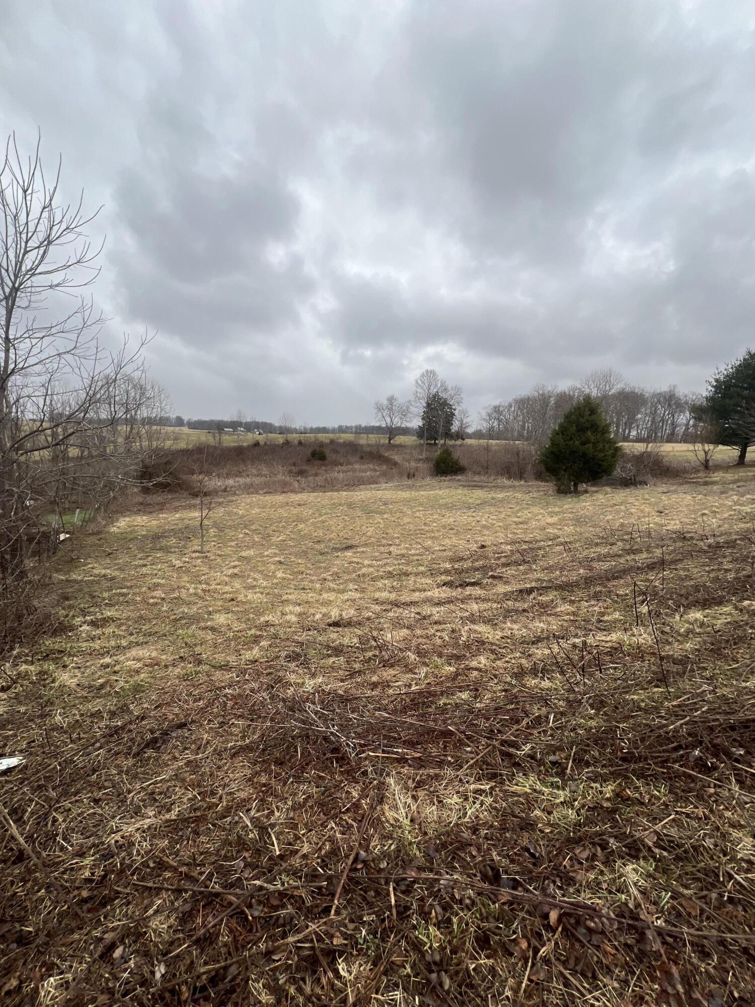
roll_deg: -1.8
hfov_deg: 89.9
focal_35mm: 13
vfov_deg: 106.2
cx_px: 378
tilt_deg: -7.9
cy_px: 504
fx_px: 378
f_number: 1.8
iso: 32
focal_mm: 1.57
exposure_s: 1/364
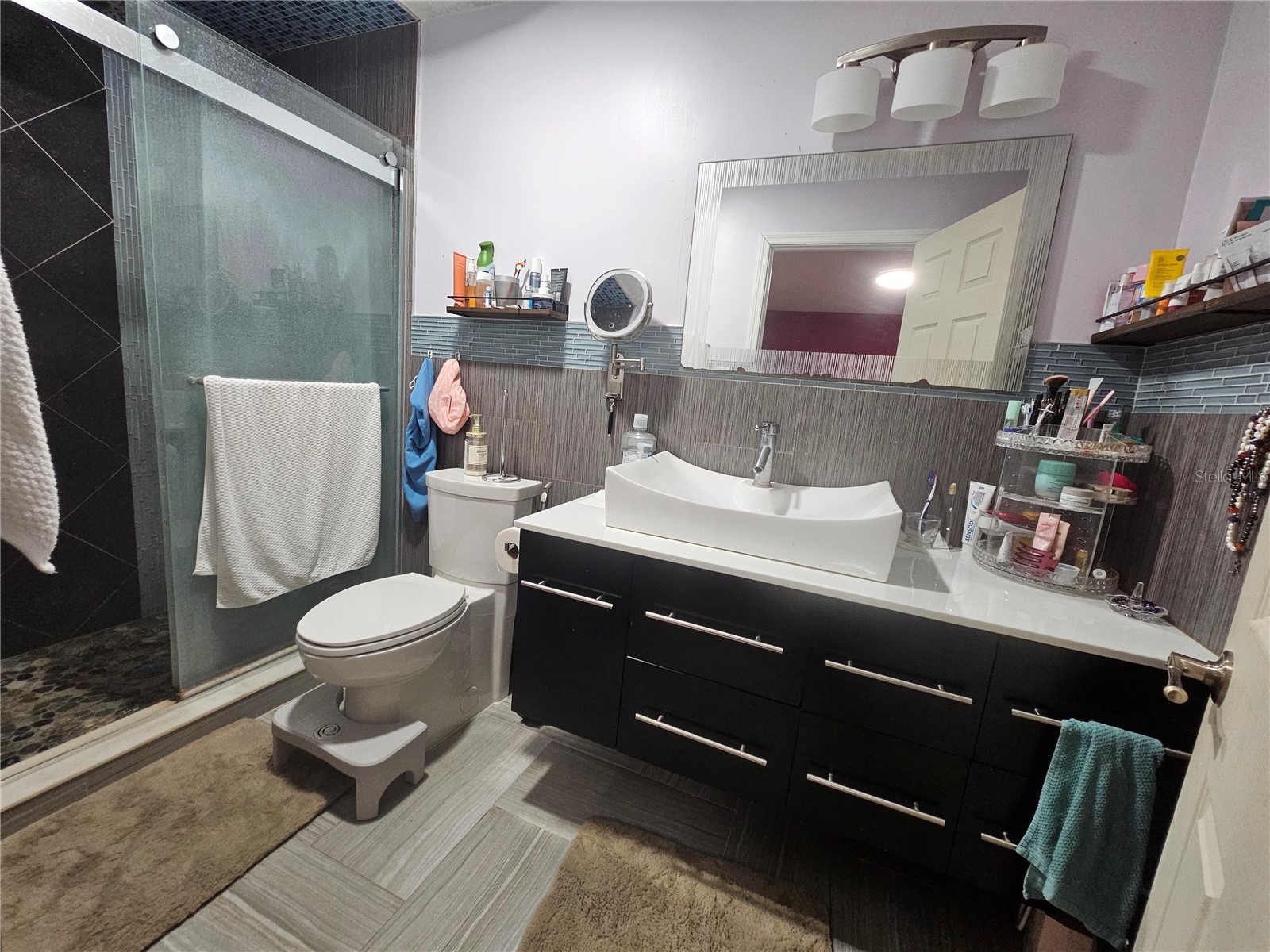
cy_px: 476
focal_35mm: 13
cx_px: 635
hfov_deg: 106.2
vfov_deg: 89.9
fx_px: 477
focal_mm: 2.2
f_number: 2.2
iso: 400
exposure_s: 1/60
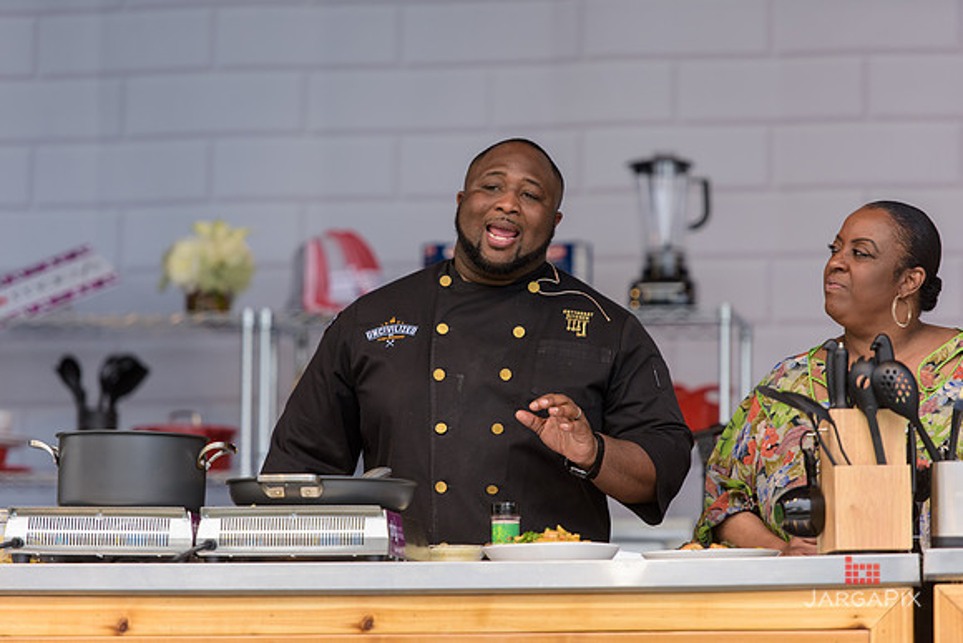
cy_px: 322
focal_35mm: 180
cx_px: 482
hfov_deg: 11.4
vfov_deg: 7.6
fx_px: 4816
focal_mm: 180
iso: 250
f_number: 3.2
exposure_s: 1/800
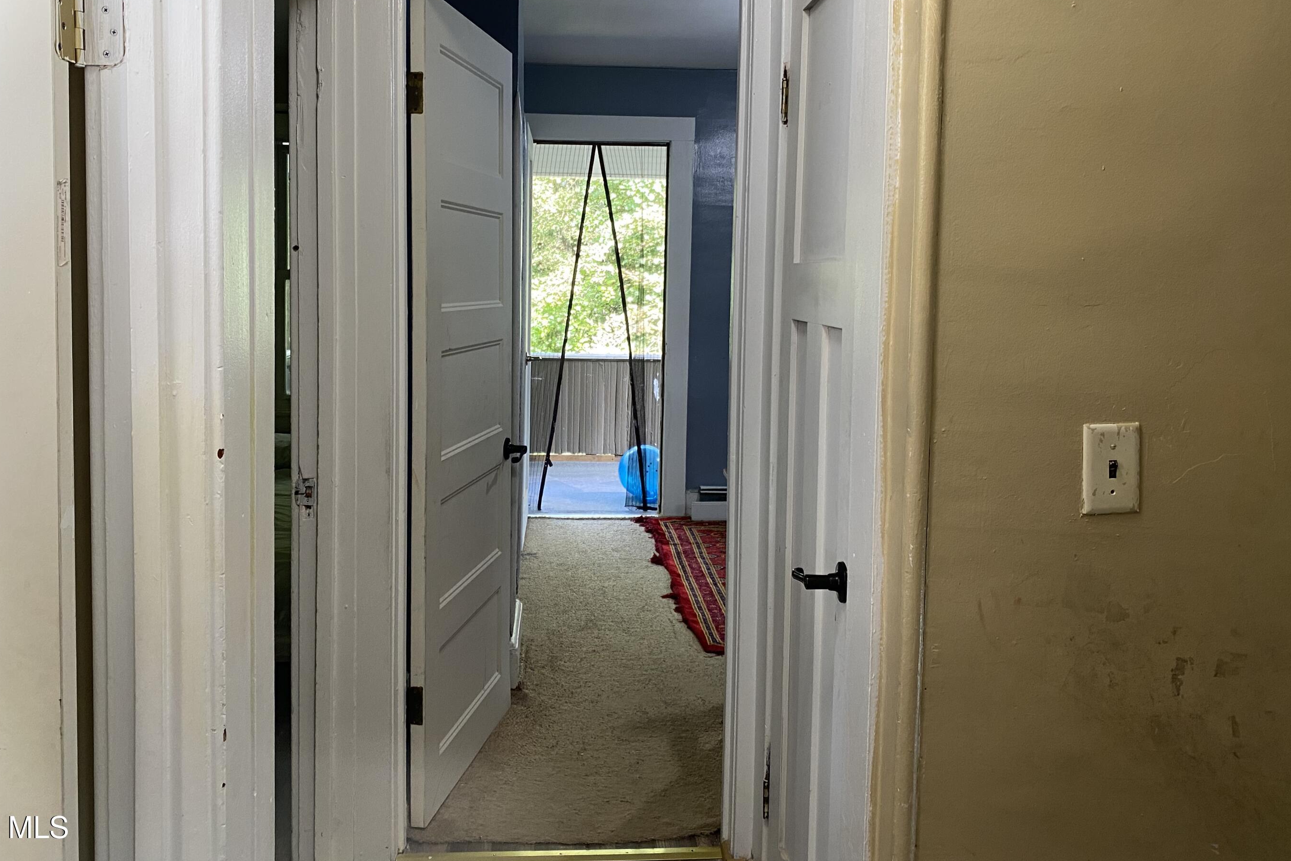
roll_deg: -1.5
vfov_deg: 43.4
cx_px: 626
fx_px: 1076
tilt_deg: -2.4
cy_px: 340
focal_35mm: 30
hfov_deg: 61.9
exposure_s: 1/60
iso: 100
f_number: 1.8
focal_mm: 4.25
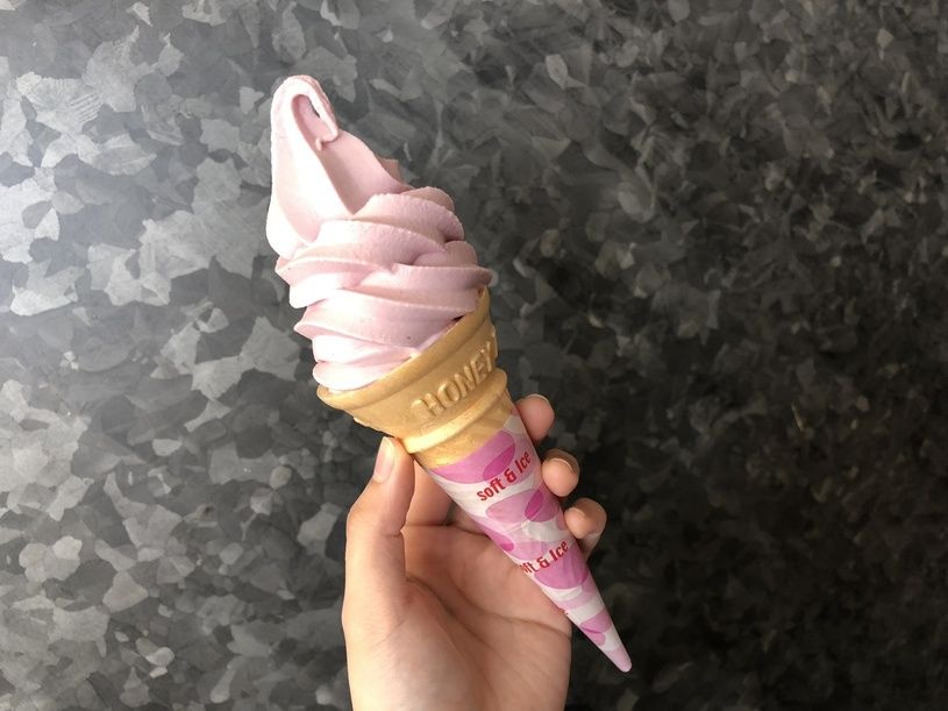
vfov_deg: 49.7
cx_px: 474
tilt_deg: -14.8
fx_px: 767
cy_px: 356
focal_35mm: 28
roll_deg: +24.8
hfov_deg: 63.5
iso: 25
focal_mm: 4
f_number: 1.8
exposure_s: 1/30
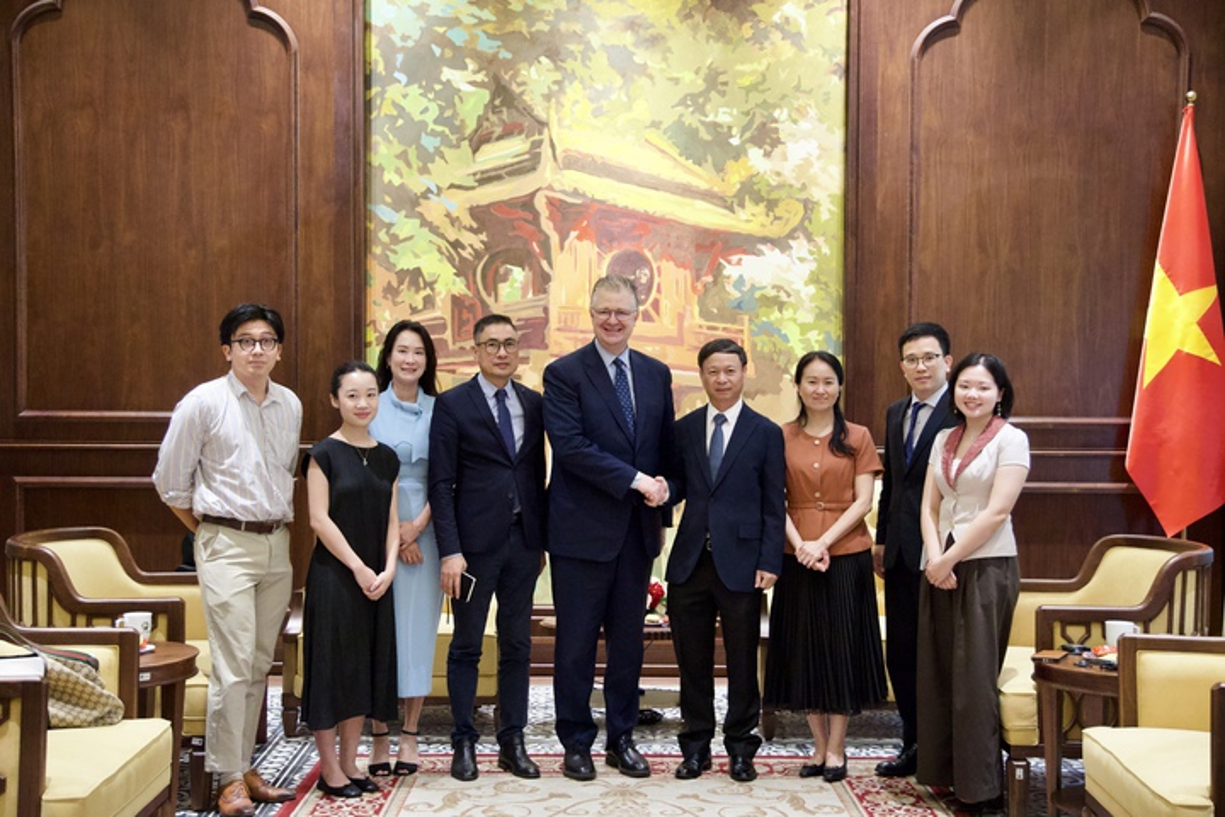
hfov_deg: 41.1
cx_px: 612
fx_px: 1633
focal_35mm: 48
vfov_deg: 28.1
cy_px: 408
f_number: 2.8
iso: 5000
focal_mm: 32
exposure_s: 1/125
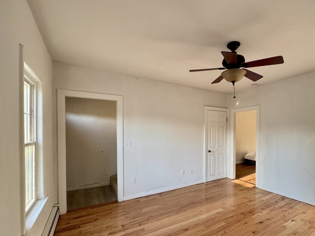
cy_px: 134
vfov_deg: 71.2
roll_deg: +0.0
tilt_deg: -1.4
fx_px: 164
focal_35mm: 18
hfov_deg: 86.3
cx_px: 194
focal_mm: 2.22
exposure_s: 1/120
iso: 250
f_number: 2.2
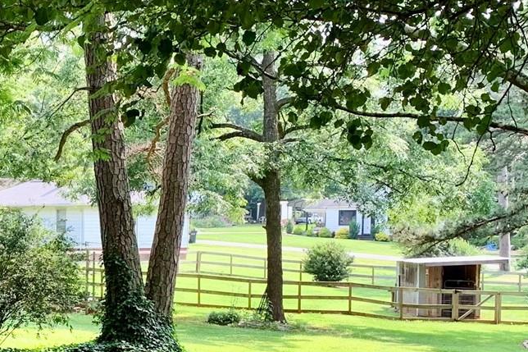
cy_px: 313
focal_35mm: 86
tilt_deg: -5.1
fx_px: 1261
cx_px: 12
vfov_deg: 15.7
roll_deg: -0.3
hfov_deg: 22.8
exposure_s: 1/121
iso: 25
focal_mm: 4.25
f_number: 1.8
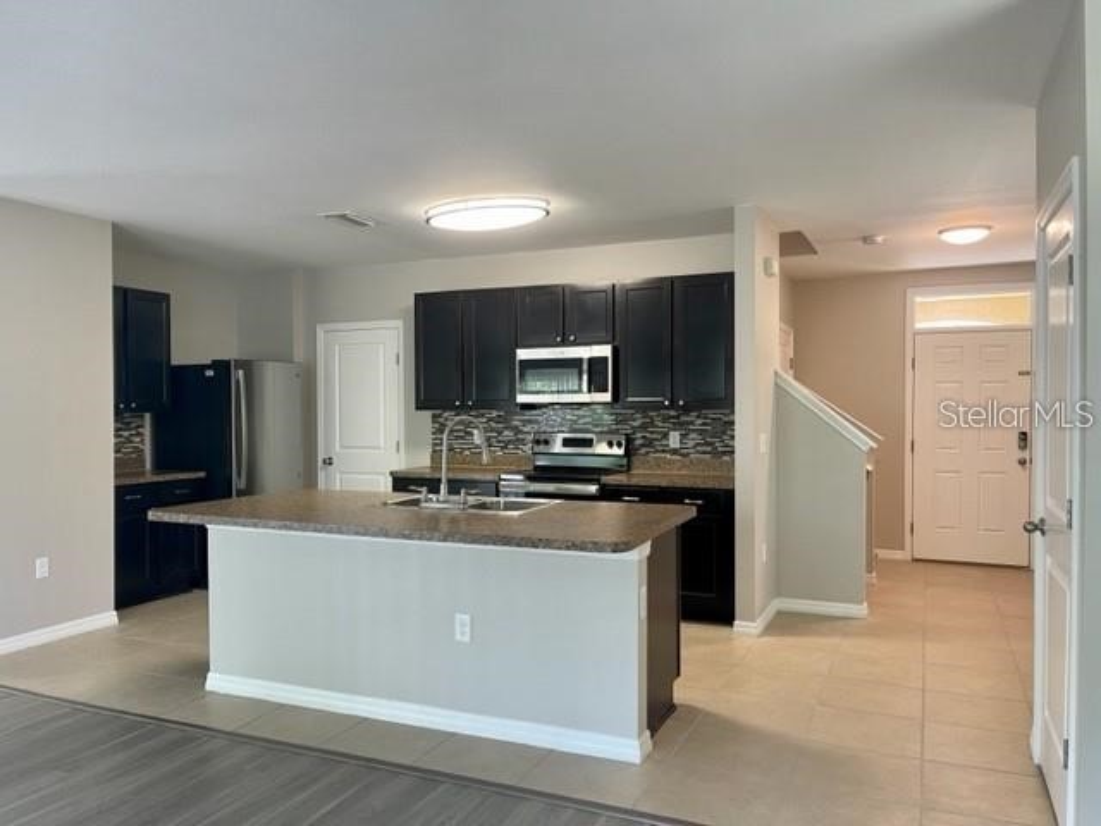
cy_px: 413
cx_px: 550
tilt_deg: -0.5
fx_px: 827
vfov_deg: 53.1
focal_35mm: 26
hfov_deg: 67.3
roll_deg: -0.5
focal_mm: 5.1
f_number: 1.6
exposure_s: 1/60
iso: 100
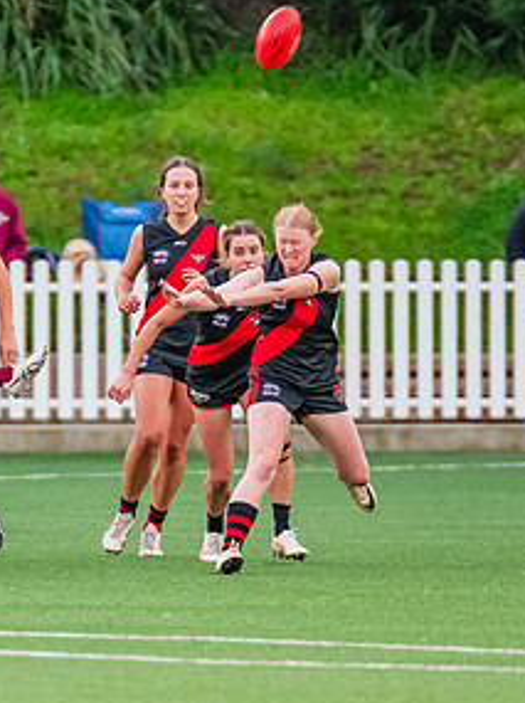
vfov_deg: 1.6
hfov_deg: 1.2
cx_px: 1
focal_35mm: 1221
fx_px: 24747
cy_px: 372
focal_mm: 420
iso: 1800
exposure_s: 1/800
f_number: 4
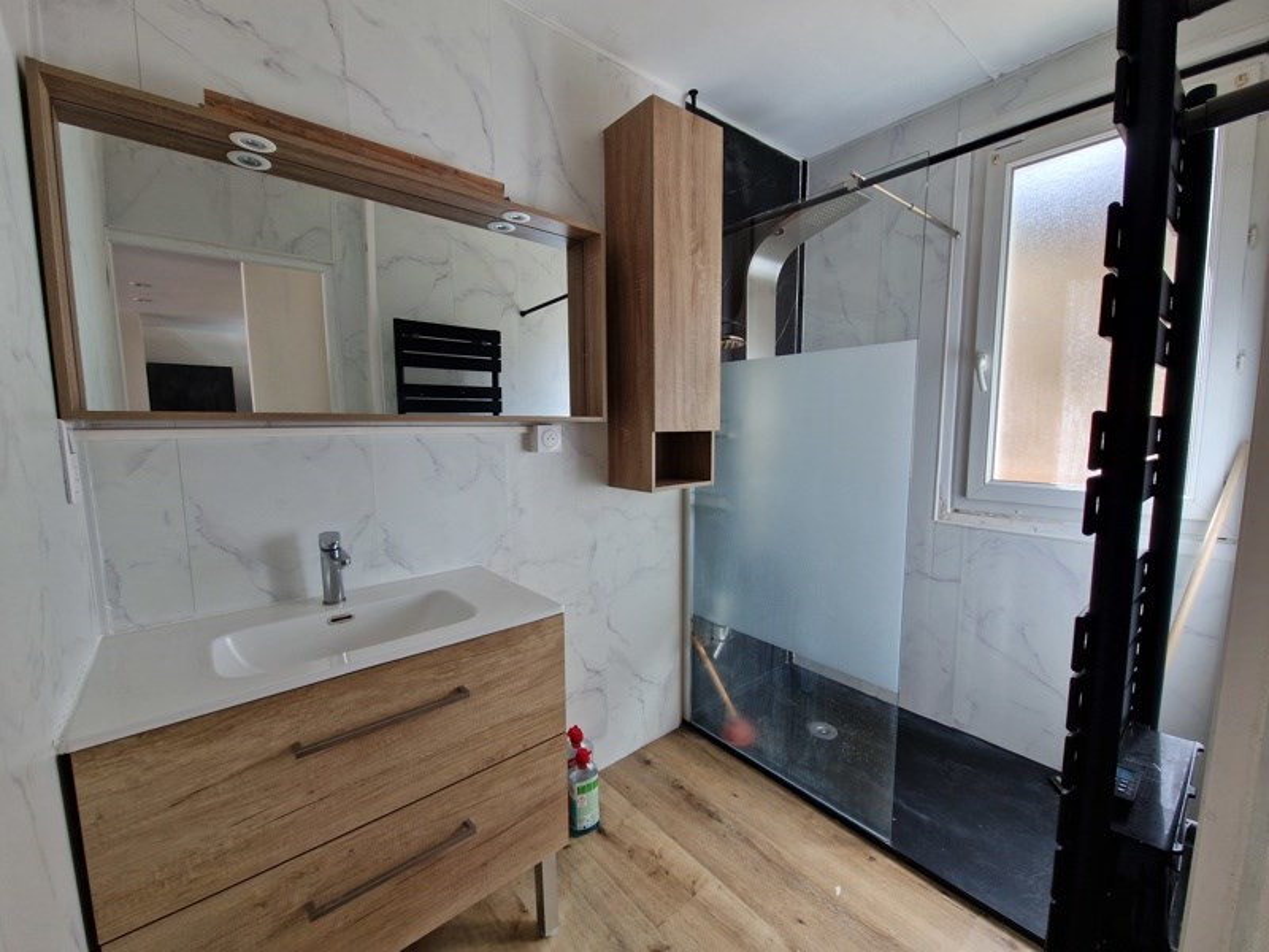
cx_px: 634
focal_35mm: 13
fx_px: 477
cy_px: 476
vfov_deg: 89.9
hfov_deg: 106.2
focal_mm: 2.2
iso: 64
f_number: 2.2
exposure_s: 1/100
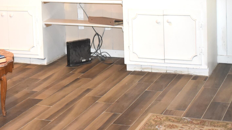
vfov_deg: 12.6
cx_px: 49
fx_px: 572
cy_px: -33
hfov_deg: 22.6
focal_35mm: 93
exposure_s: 1/100
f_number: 5
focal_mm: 28
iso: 800
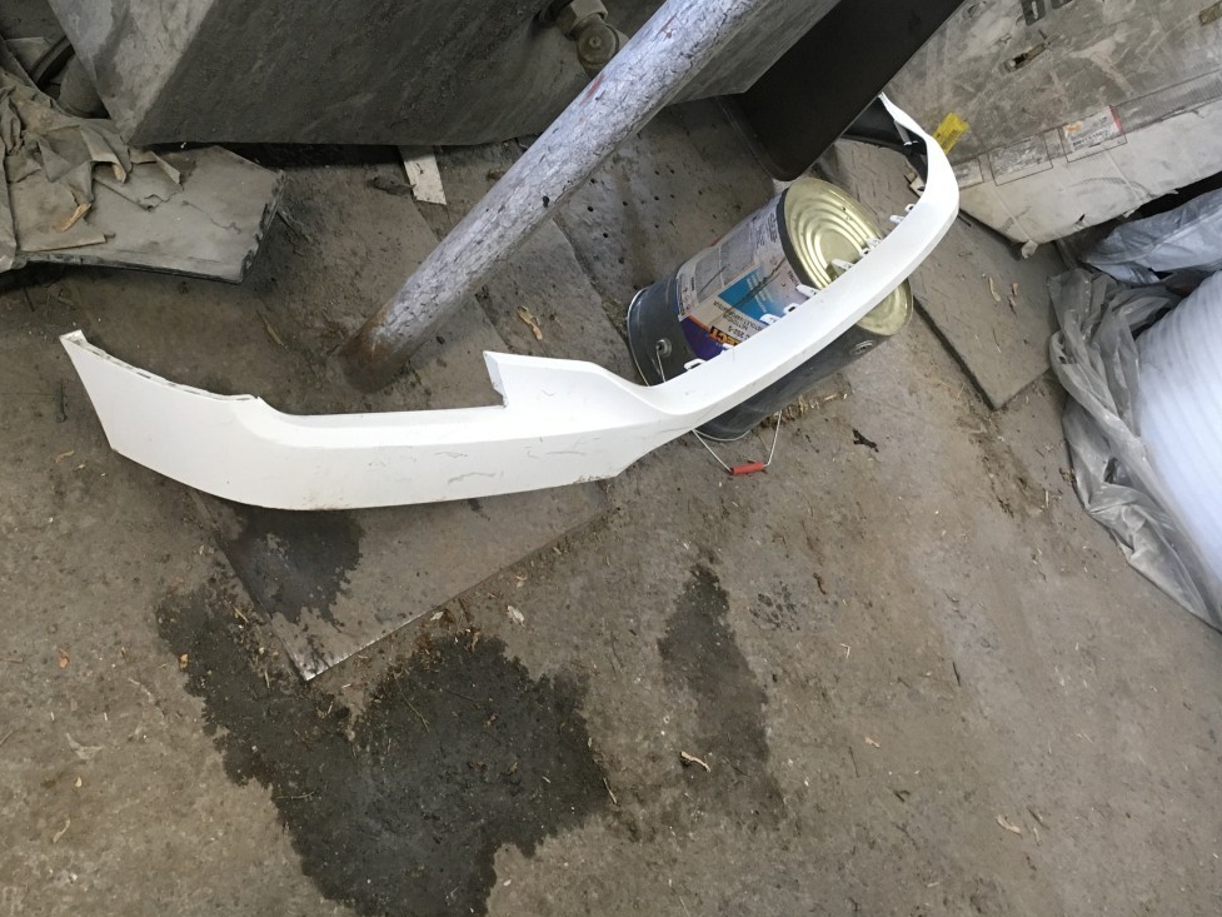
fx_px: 1342
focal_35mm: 38
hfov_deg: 48.6
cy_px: 403
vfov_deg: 37.7
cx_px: 482
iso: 125
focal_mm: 4.15
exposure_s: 1/30
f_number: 2.2
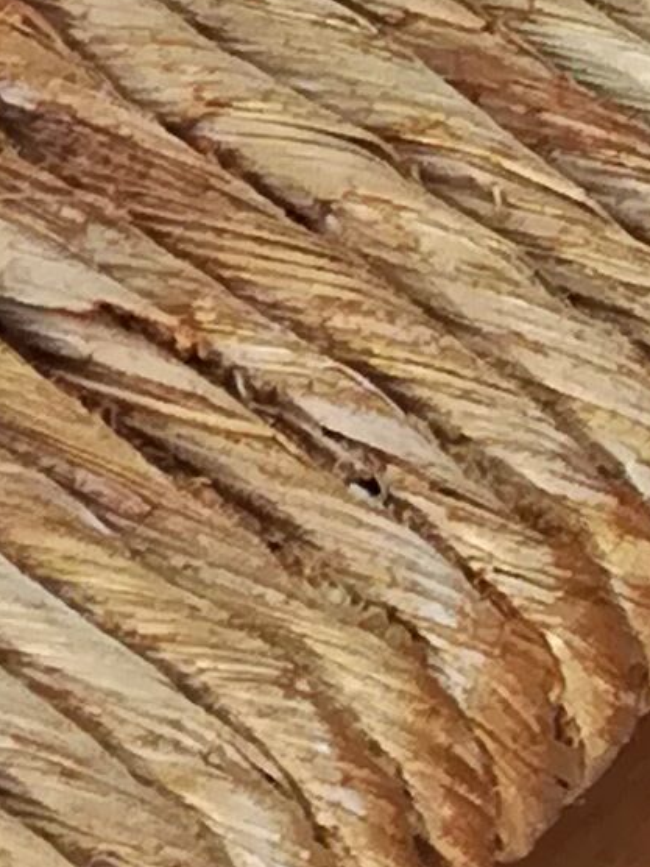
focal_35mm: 257
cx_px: -1553
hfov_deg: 5.3
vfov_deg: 7.6
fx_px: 6434
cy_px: -220
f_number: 2.2
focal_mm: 3.83
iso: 80
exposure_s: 1/30
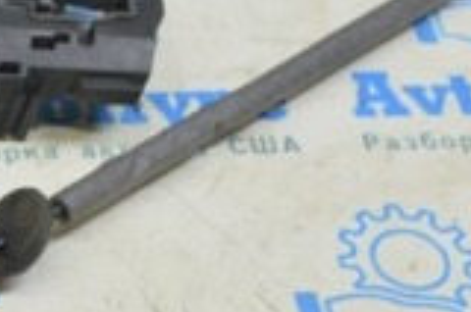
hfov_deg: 14.1
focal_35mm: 132
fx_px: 1724
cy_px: 337
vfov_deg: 10.2
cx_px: -327
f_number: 5.6
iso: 400
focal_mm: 22
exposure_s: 1/20
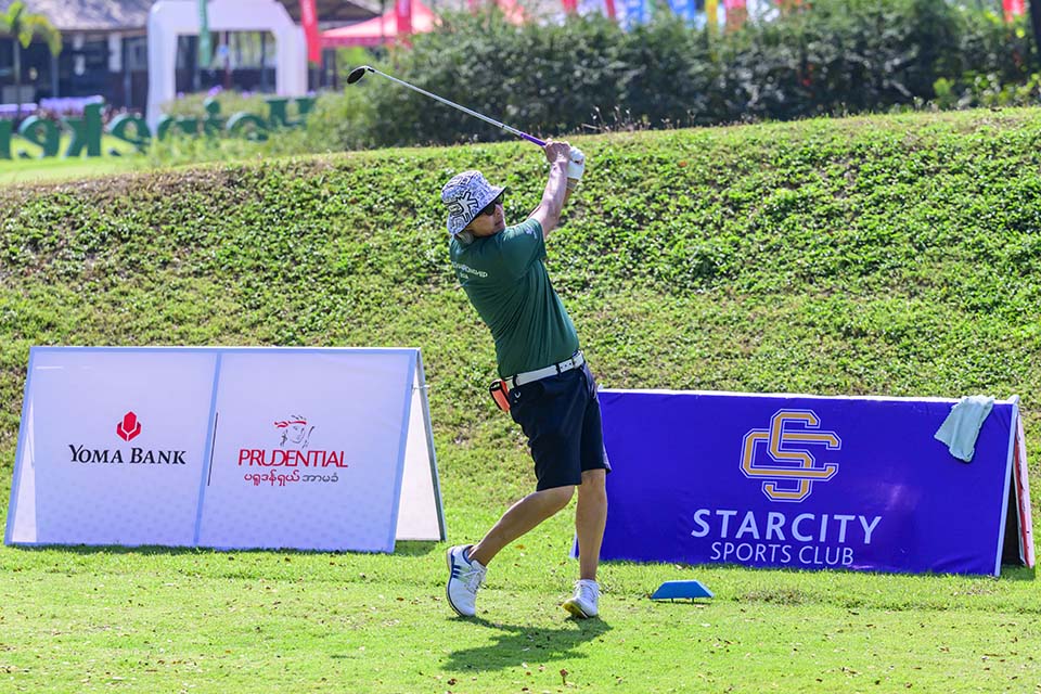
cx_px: 520
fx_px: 3470
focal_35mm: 120
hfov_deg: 17.1
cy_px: 347
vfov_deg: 11.4
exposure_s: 1/10000
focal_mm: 120
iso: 1000
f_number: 3.5
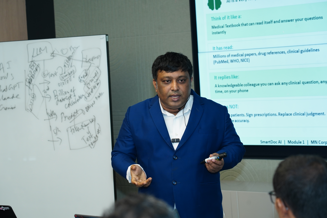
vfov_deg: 13.0
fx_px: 954
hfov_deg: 19.5
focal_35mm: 105
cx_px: 164
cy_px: 109
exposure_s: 1/160
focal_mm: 105
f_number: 5.6
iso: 1600
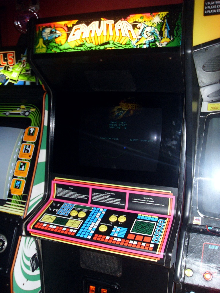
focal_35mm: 34
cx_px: 110
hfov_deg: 41.8
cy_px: 146
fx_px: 288
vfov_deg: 54.0
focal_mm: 6.3
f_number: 2.8
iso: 320
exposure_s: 1/45
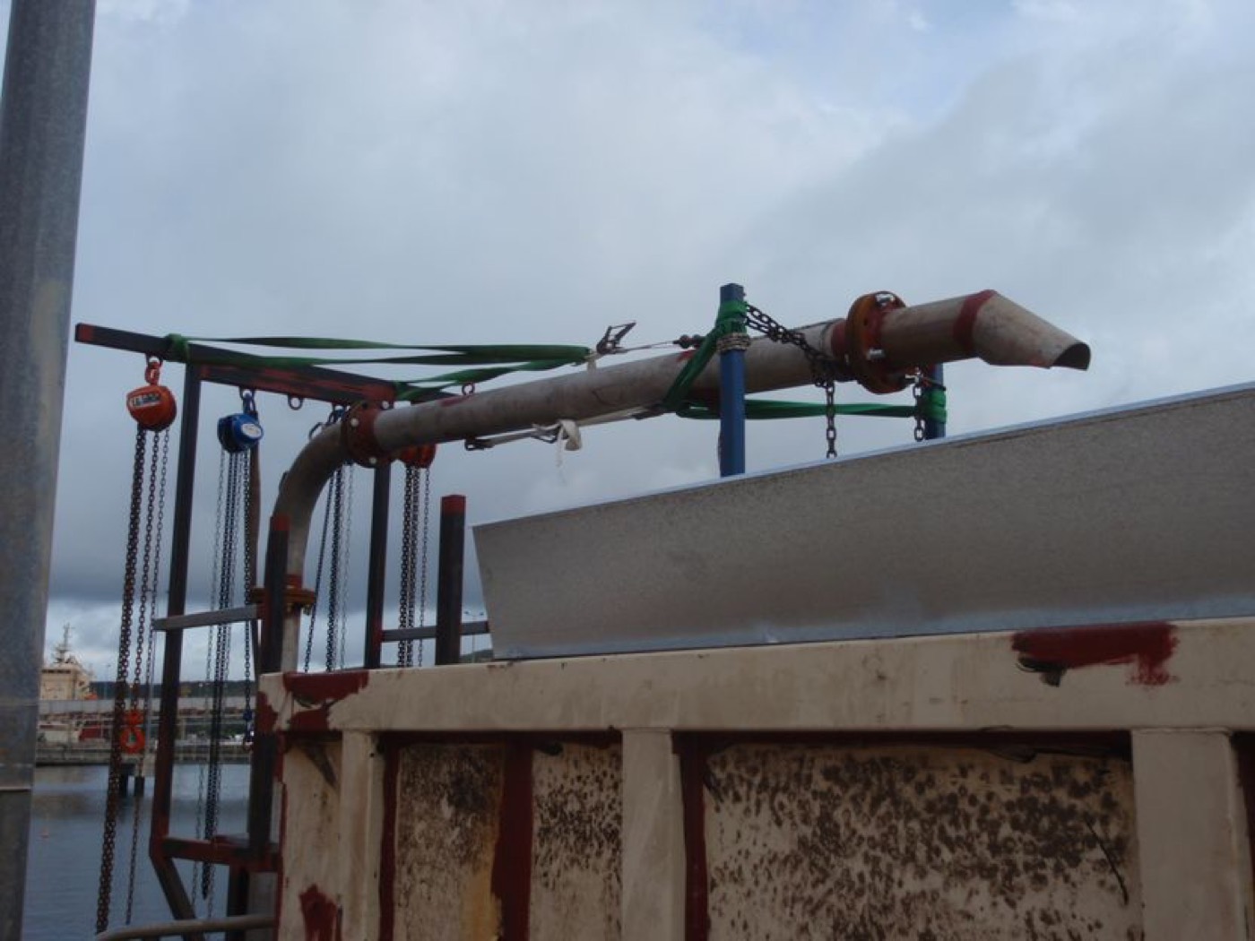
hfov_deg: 51.4
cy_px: 470
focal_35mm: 36
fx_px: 1305
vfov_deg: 39.7
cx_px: 628
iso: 64
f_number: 6.3
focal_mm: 6.53
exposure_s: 1/200
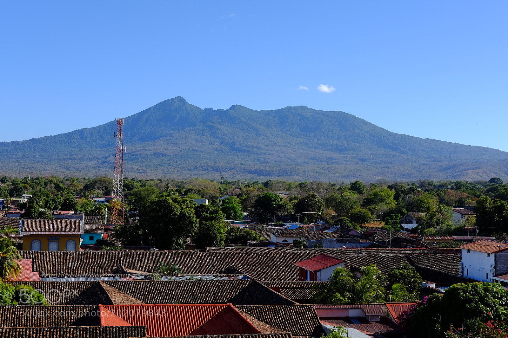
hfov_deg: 37.5
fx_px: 748
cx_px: 254
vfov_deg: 25.5
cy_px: 169
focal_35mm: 53
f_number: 8
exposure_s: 1/400
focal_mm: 35
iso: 200
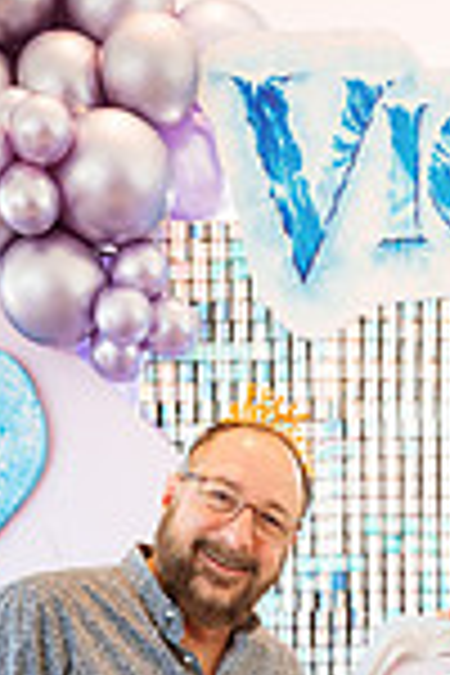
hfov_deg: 18.5
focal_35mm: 72
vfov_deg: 24.5
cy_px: 873
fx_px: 1350
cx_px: 428
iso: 800
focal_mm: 24
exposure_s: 1/125
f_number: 3.5
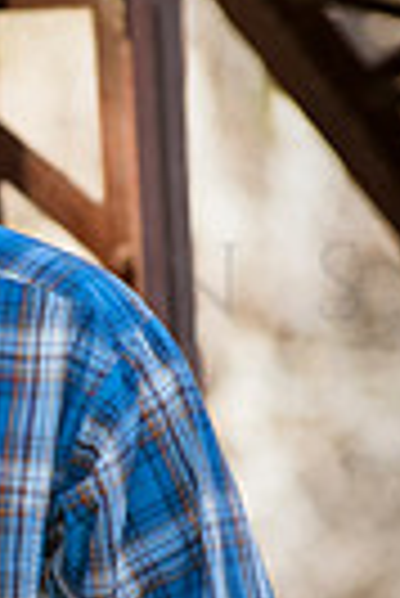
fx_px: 8710
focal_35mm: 524
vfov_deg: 3.9
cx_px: -229
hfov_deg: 2.6
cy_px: 441
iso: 800
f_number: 5.6
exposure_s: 1/800
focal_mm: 155
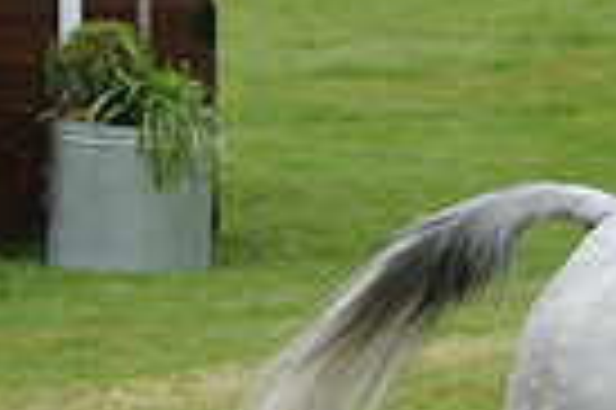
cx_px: 1151
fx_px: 7622
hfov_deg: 4.6
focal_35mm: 446
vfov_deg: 3.1
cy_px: 378
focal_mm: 105
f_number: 7.1
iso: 1600
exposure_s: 1/640
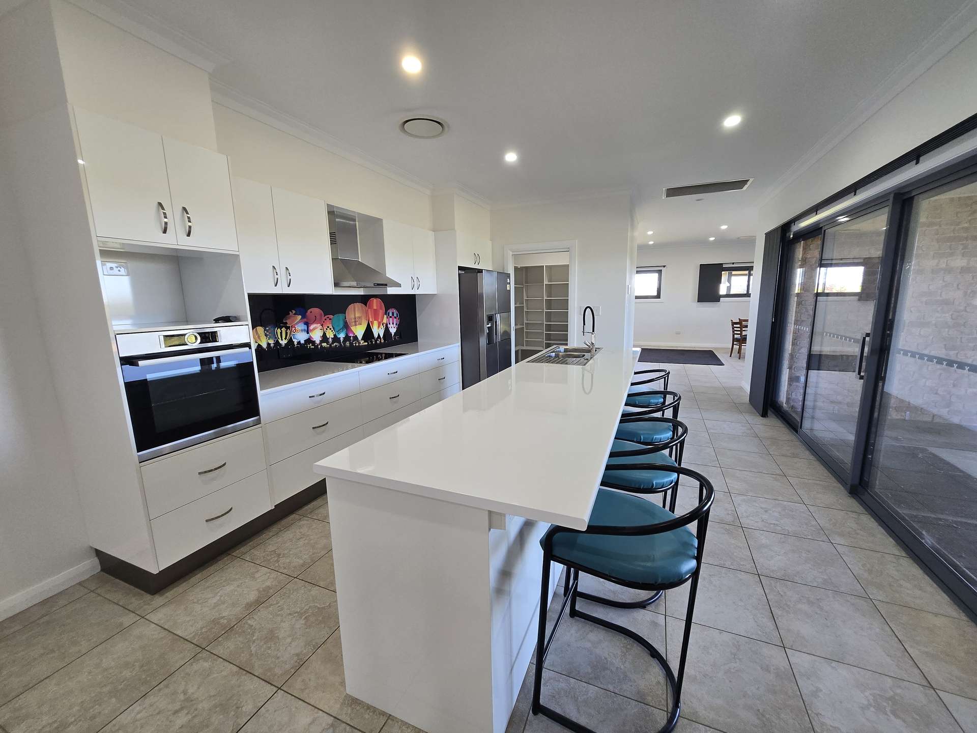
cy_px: 366
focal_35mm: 13
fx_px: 367
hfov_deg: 106.2
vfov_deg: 89.9
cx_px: 488
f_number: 2.2
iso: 80
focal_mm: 1.7
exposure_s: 1/50
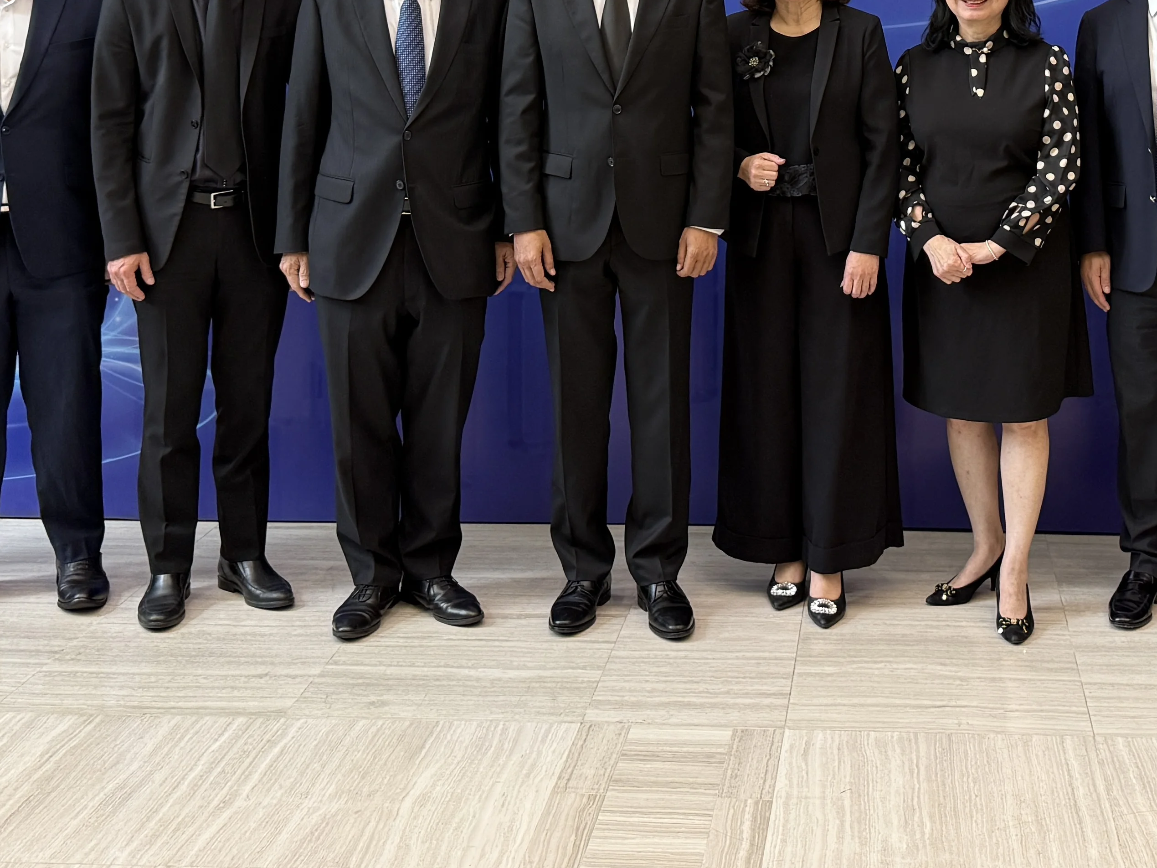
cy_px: -6
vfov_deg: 25.6
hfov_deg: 35.1
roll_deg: +0.2
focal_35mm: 54
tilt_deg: -0.5
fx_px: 1805
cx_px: 792
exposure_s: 1/50
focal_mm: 6.76
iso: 200
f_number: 1.78
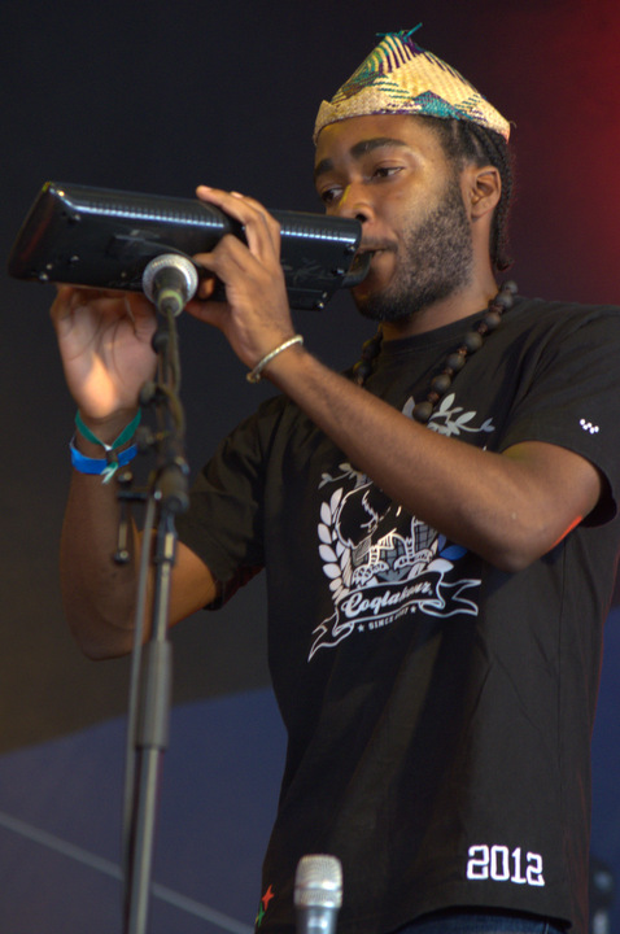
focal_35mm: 202
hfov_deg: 6.8
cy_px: 467
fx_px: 5246
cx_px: 310
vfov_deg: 10.2
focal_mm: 135
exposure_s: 1/40
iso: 2500
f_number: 5
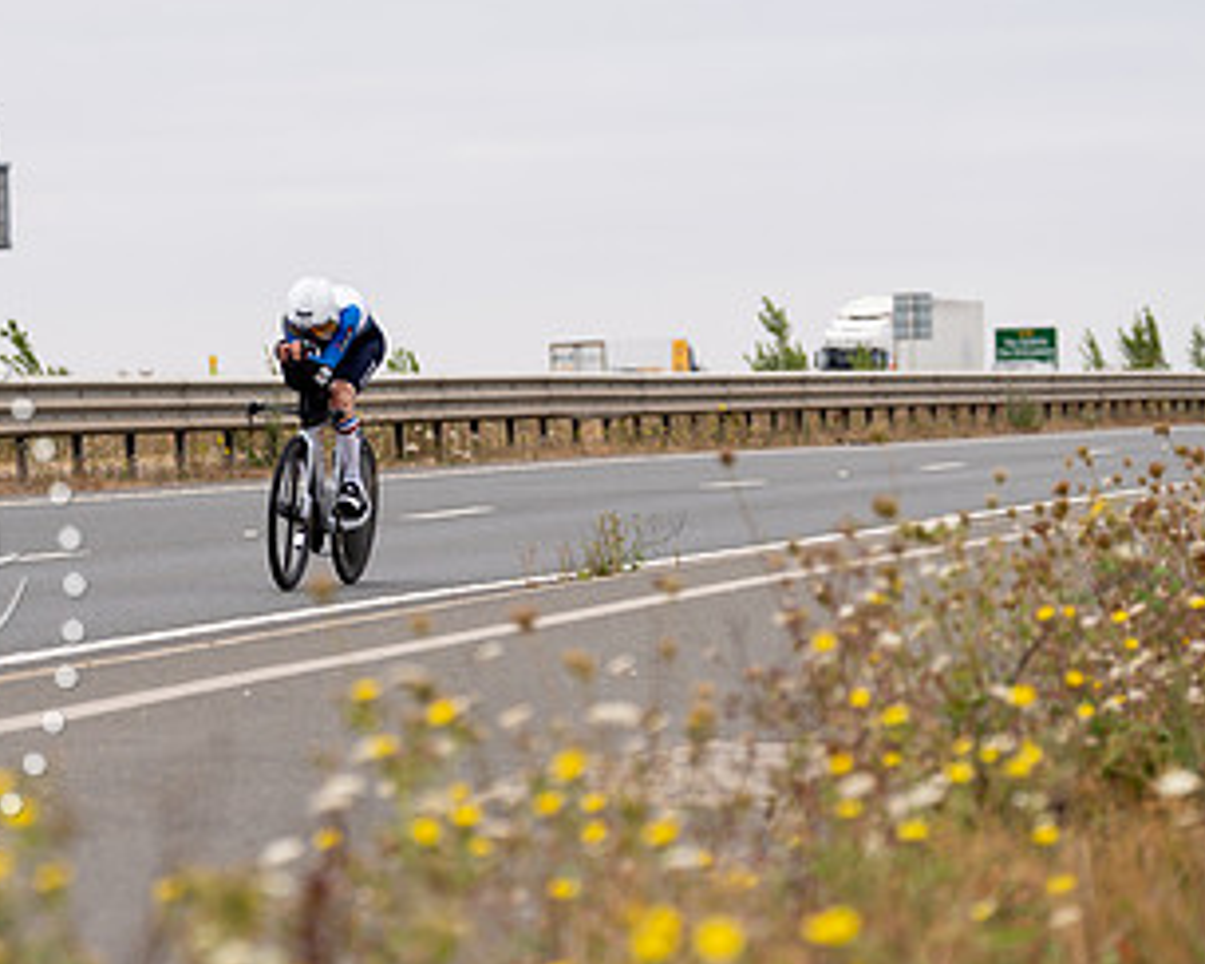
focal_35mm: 173
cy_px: 389
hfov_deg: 11.1
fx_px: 6170
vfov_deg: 8.9
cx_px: 328
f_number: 3.2
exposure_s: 1/800
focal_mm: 97
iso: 100
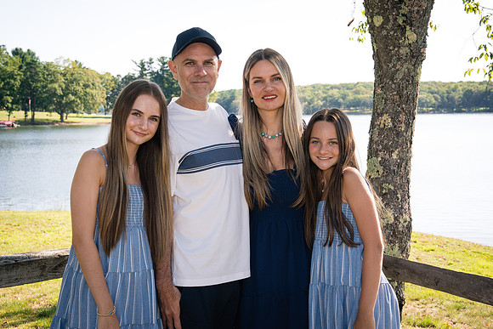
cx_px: 246
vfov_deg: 25.1
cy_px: 164
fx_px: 740
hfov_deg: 36.9
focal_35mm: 54
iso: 250
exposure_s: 1/250
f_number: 8
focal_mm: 54
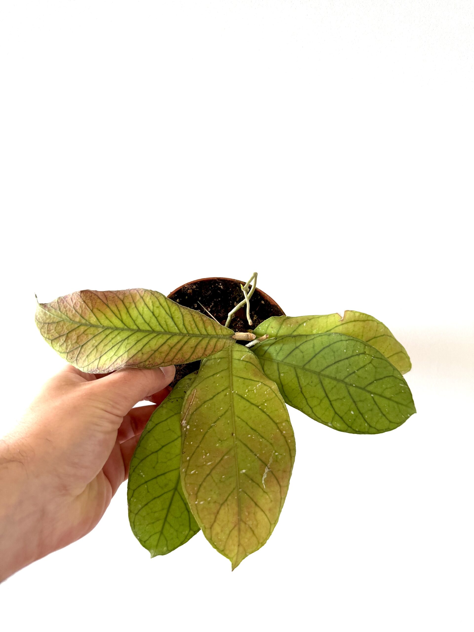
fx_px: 438
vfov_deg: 71.6
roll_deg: +2.5
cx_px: 237
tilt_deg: -6.5
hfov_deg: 56.8
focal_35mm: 24
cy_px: 316
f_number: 1.78
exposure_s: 1/116
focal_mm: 6.76
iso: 200
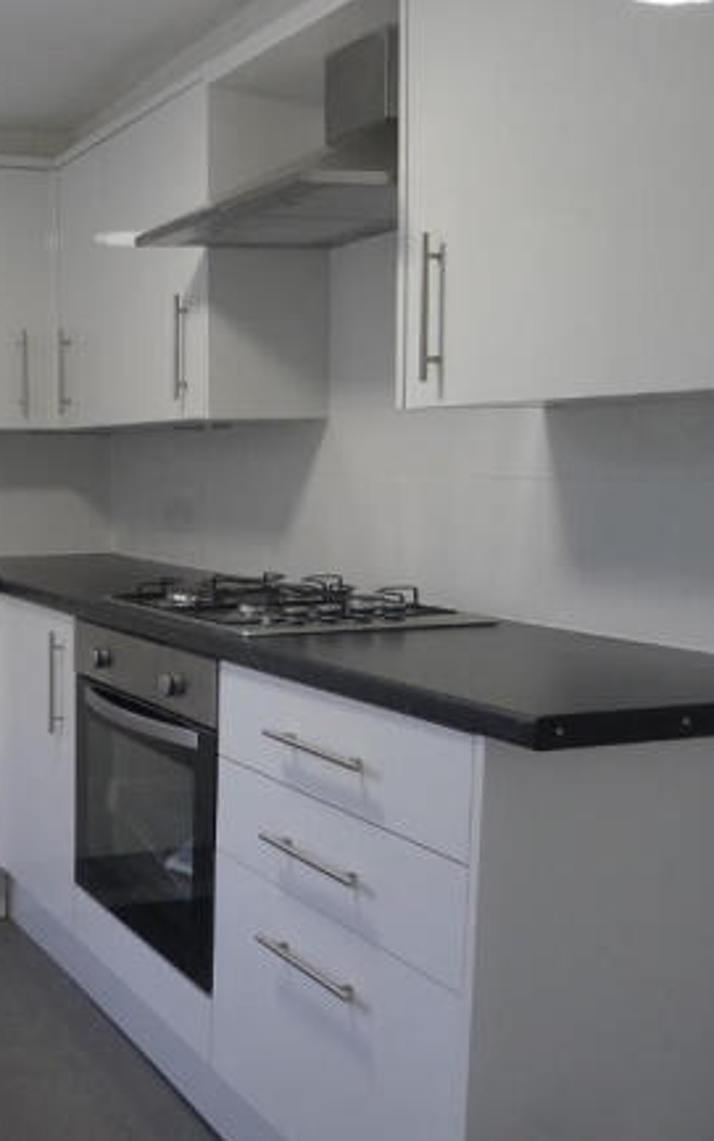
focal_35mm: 37
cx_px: -121
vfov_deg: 52.7
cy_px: 572
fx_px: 1151
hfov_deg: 30.0
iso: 320
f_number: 2
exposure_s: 1/60
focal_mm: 5.1
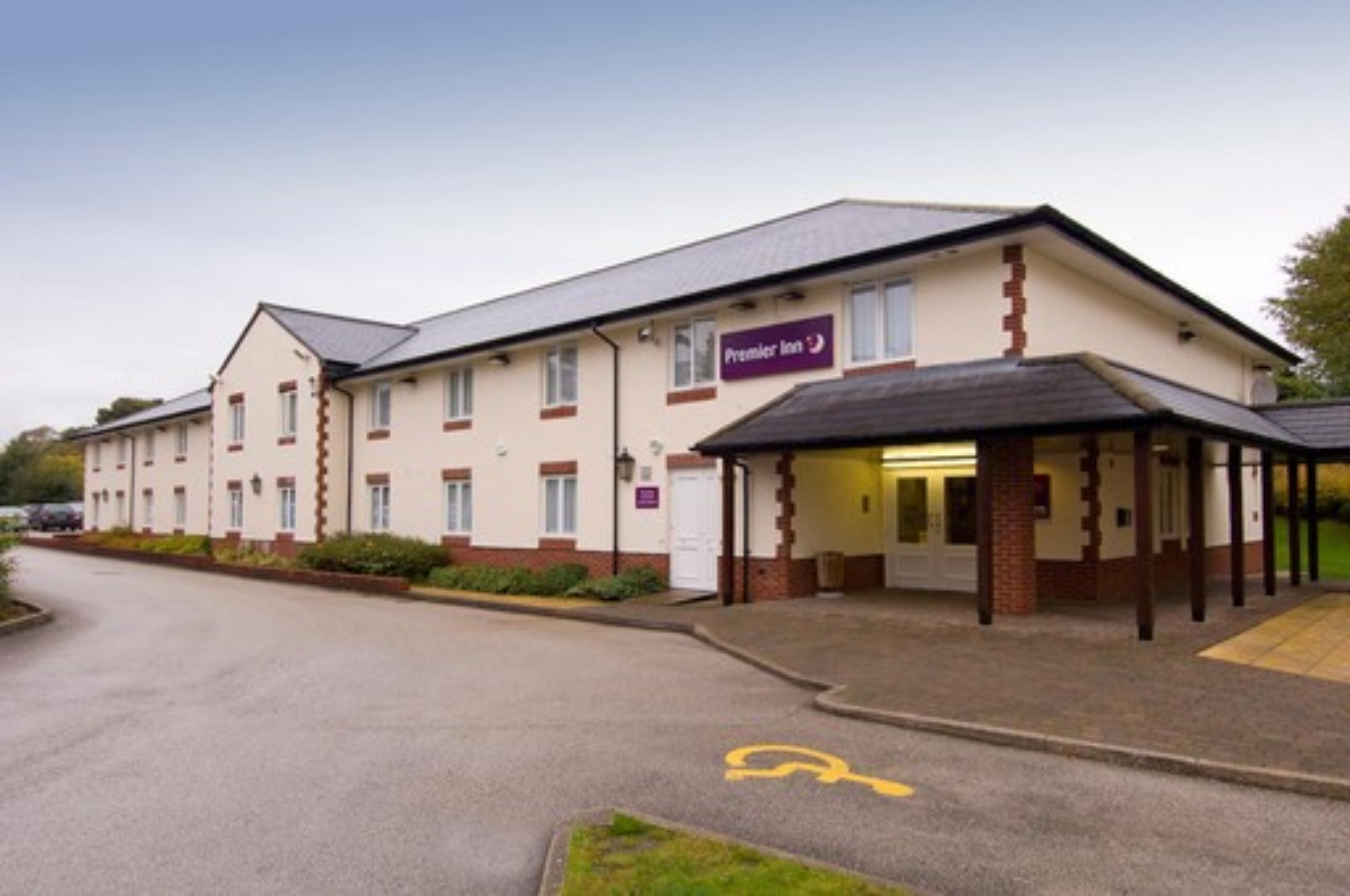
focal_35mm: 22
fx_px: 843
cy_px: 448
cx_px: 675
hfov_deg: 77.4
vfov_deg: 56.0
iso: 400
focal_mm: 15
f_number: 6.3
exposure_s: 1/80
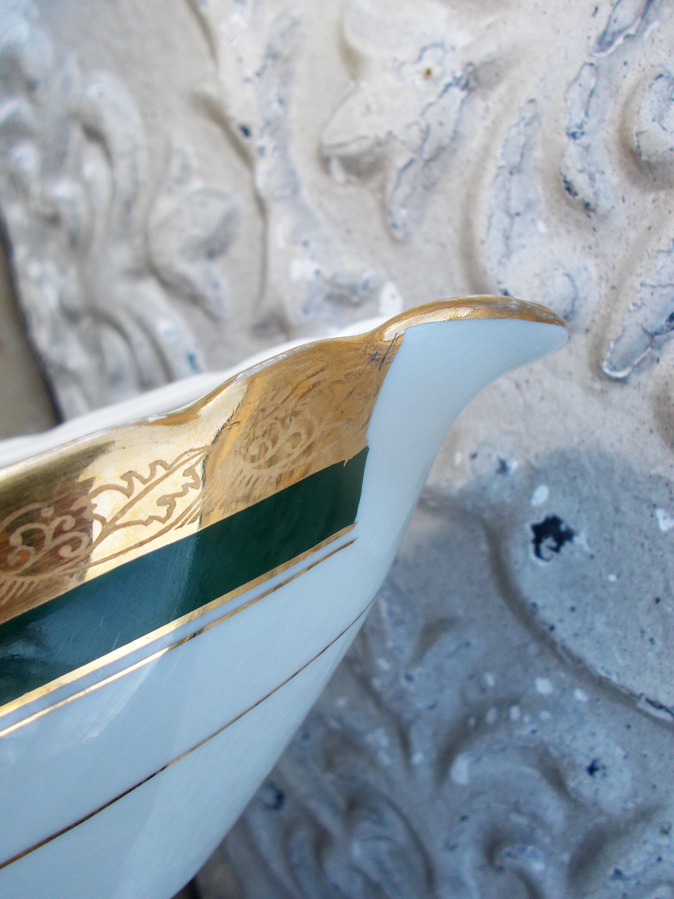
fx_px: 779
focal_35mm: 30
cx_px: 337
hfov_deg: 46.8
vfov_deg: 60.0
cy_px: 450
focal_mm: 5.3
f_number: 3.4
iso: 80
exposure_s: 1/80
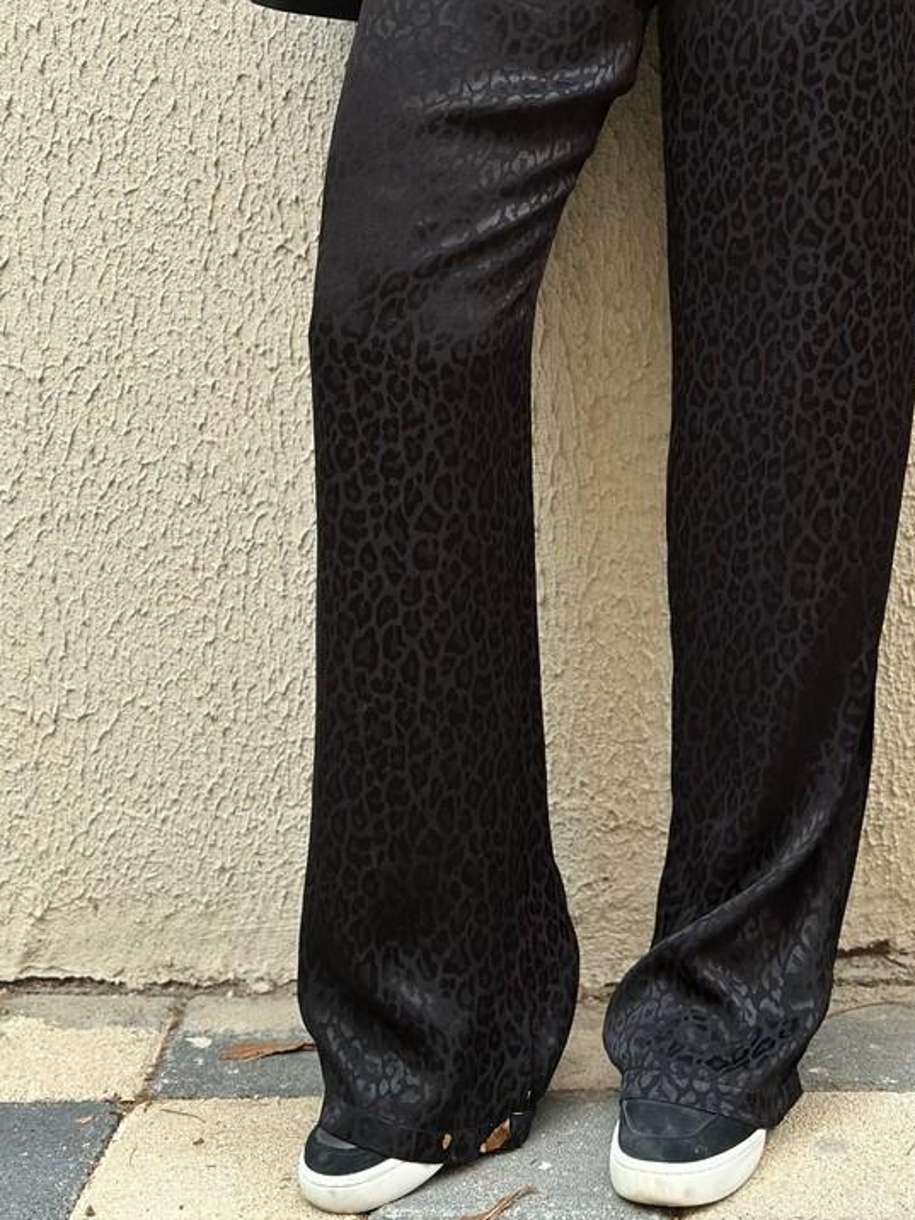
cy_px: 387
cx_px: 625
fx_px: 2361
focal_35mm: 67
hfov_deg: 21.8
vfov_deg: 28.7
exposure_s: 1/80
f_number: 1.78
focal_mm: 6.86
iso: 125
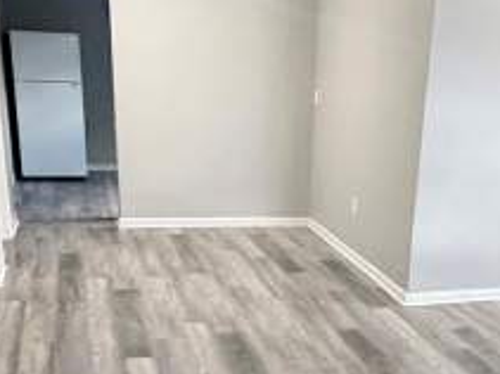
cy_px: 348
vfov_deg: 26.4
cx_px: 327
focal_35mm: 53
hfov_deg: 35.9
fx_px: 765
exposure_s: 1/60
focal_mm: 2.22
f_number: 2.2
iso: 800
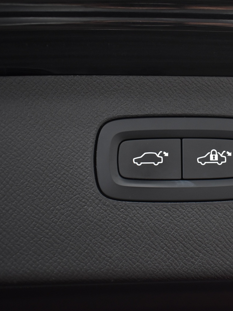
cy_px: 157
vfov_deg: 36.2
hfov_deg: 27.0
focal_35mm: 53
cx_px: 185
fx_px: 476
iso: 800
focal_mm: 24
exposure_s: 1/40
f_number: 4
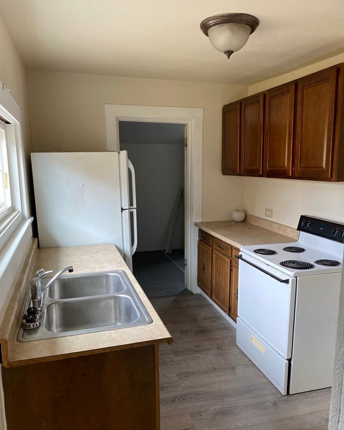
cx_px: 177
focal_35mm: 28
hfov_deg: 51.5
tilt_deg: -10.3
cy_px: 236
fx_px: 356
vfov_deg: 62.1
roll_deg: +0.0
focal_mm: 4.25
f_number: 1.8
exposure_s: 1/100
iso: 125
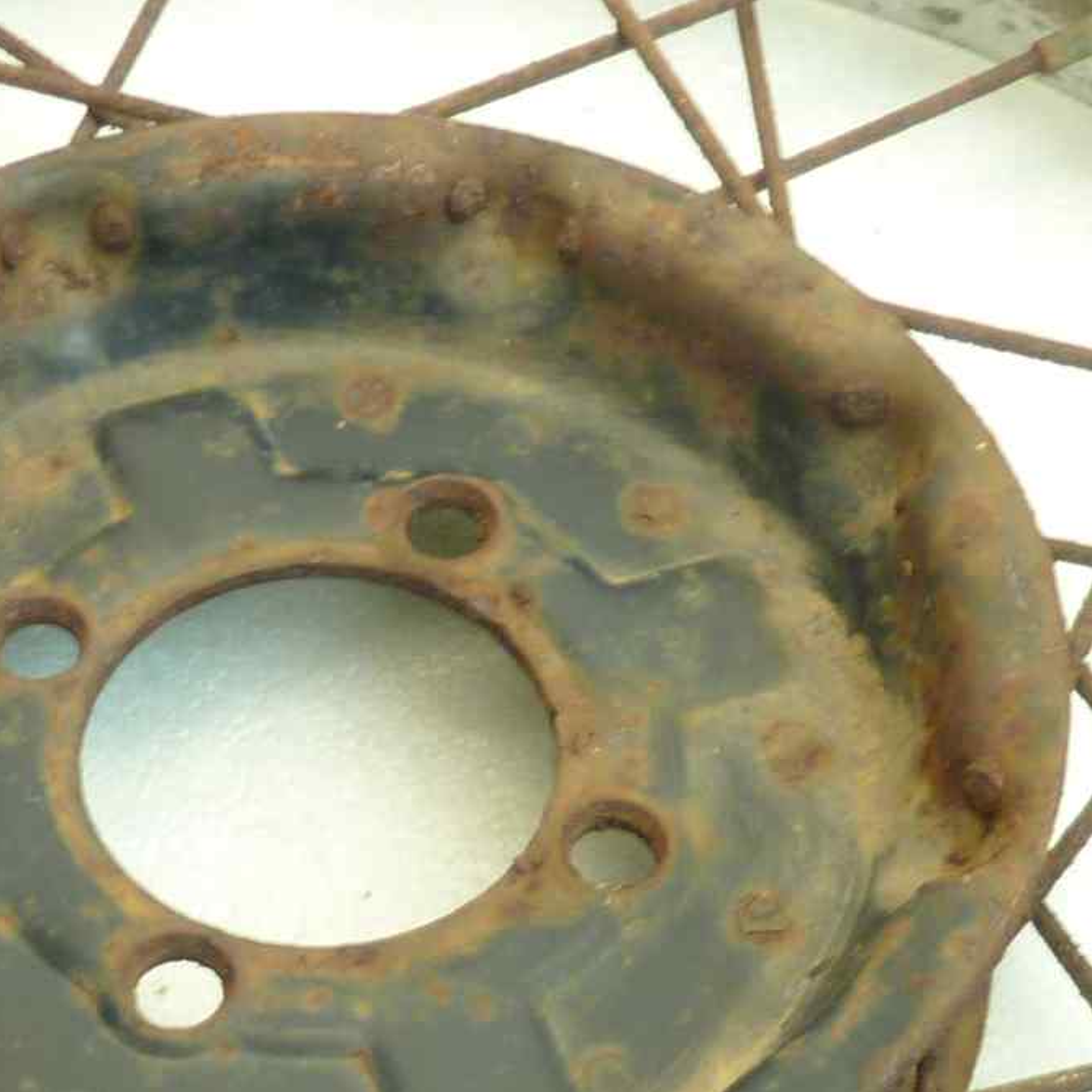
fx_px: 3034
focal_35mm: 85
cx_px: 359
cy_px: 1048
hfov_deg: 20.3
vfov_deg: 19.9
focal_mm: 4.1
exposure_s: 1/10
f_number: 3.3
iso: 80
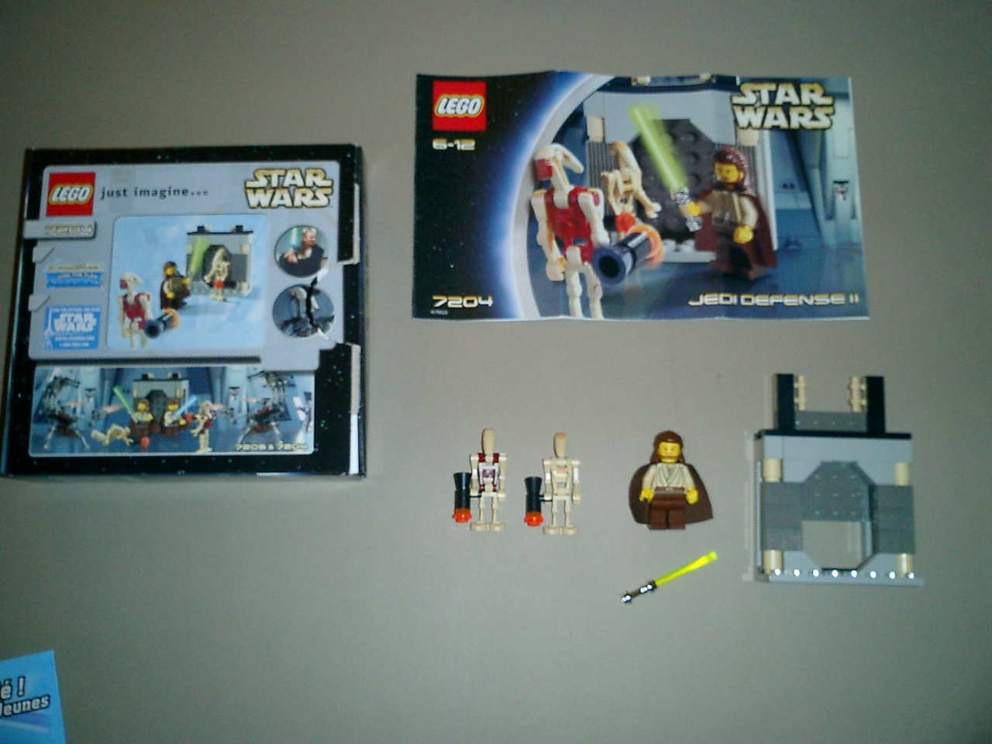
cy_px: 372
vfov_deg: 39.7
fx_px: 1032
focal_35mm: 36
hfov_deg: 51.4
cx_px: 496
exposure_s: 1/30
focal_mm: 7.5
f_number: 3.2
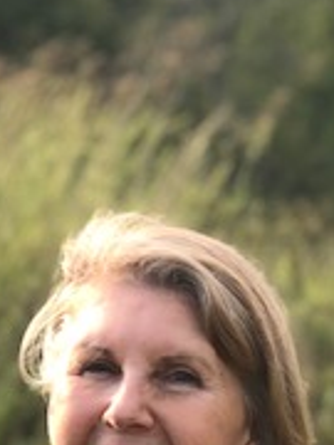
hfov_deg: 7.3
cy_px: 752
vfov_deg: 9.4
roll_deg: -1.9
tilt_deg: -14.4
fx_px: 2612
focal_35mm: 203
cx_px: 285
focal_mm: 6.6
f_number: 2.8
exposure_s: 1/120
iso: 25
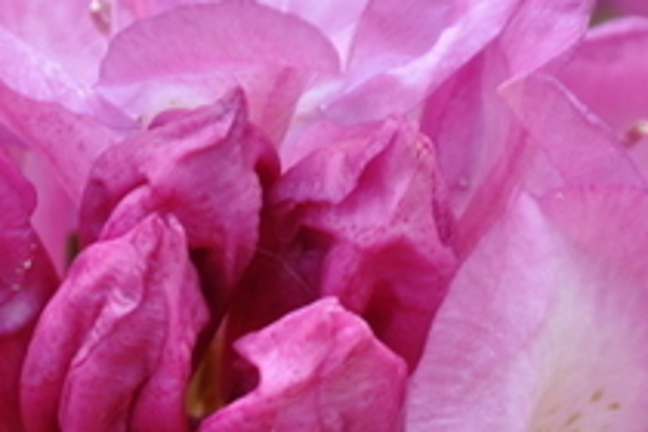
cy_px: 447
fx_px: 10797
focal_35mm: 600
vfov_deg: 2.3
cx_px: 355
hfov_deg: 3.4
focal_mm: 105
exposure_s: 1/180
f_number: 6.7
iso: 200
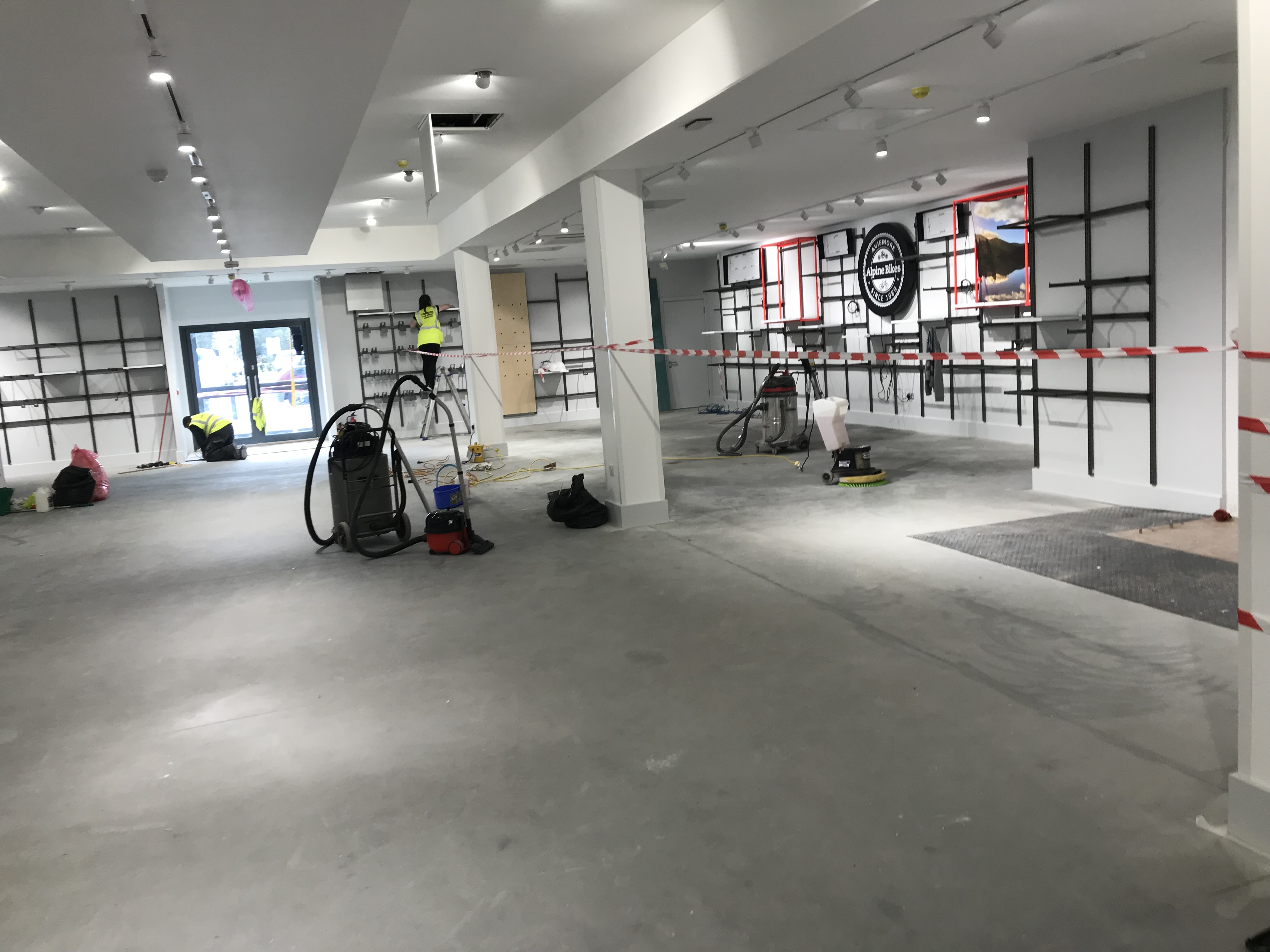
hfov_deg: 63.4
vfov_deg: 49.7
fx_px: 1027
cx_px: 635
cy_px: 476
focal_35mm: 28
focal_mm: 3.99
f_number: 1.8
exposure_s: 1/100
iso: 32
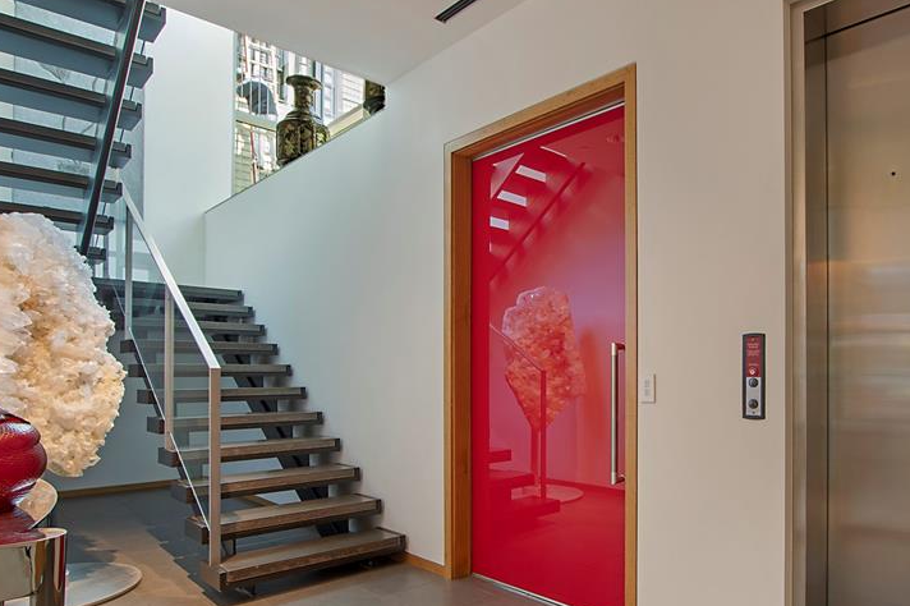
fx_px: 581
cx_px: 555
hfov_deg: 75.1
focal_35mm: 23
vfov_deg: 54.7
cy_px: 363
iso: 100
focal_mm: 11
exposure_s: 1/1.67
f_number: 8
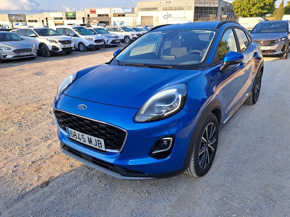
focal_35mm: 25
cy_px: 106
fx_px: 209
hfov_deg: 69.4
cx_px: 141
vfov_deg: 54.9
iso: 50
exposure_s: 1/391
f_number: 1.8
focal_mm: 5.23
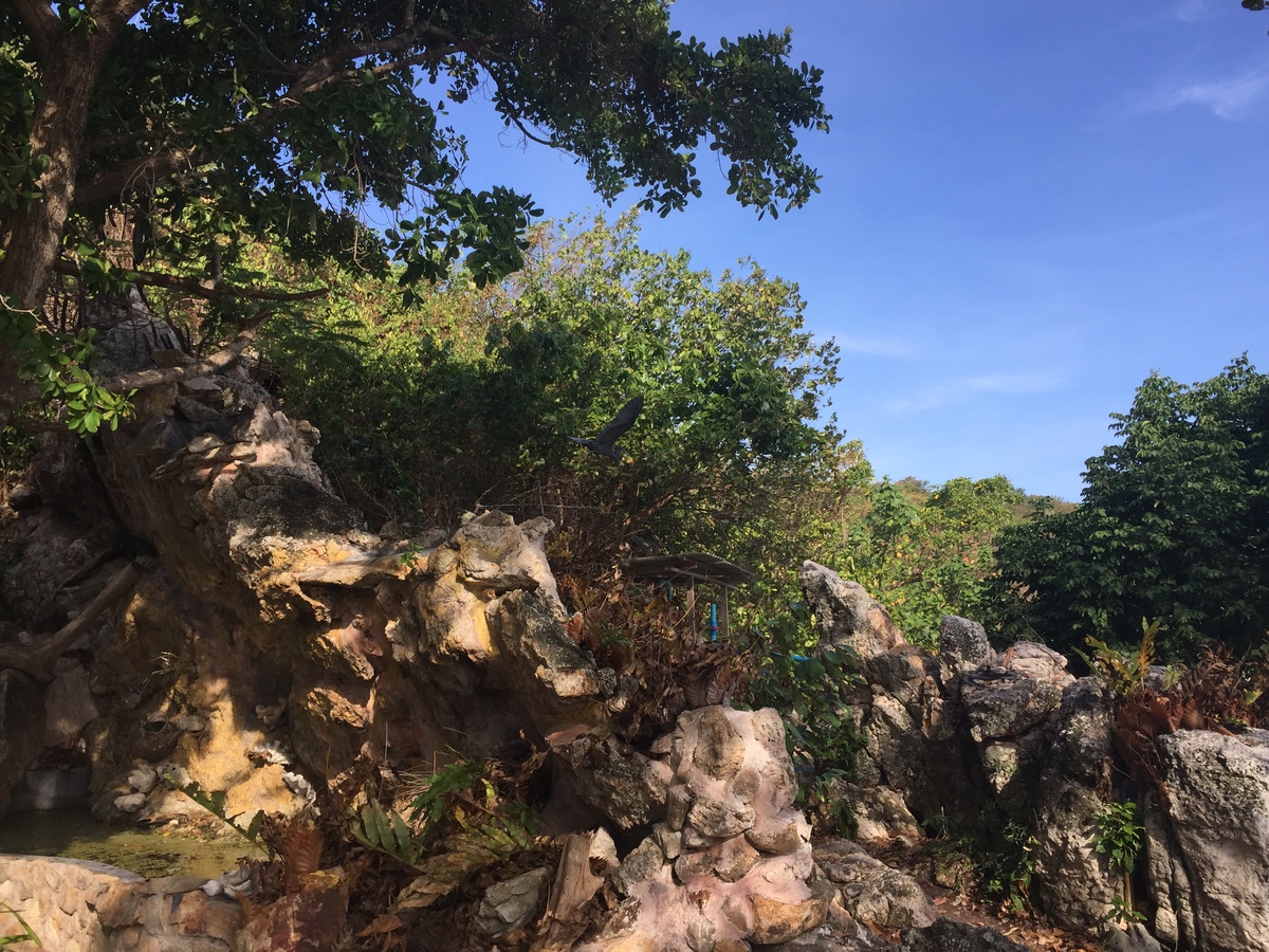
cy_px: 476
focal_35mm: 29
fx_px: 1063
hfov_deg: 61.7
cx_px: 634
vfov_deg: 48.2
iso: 32
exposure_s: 1/842
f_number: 2.2
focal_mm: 4.15
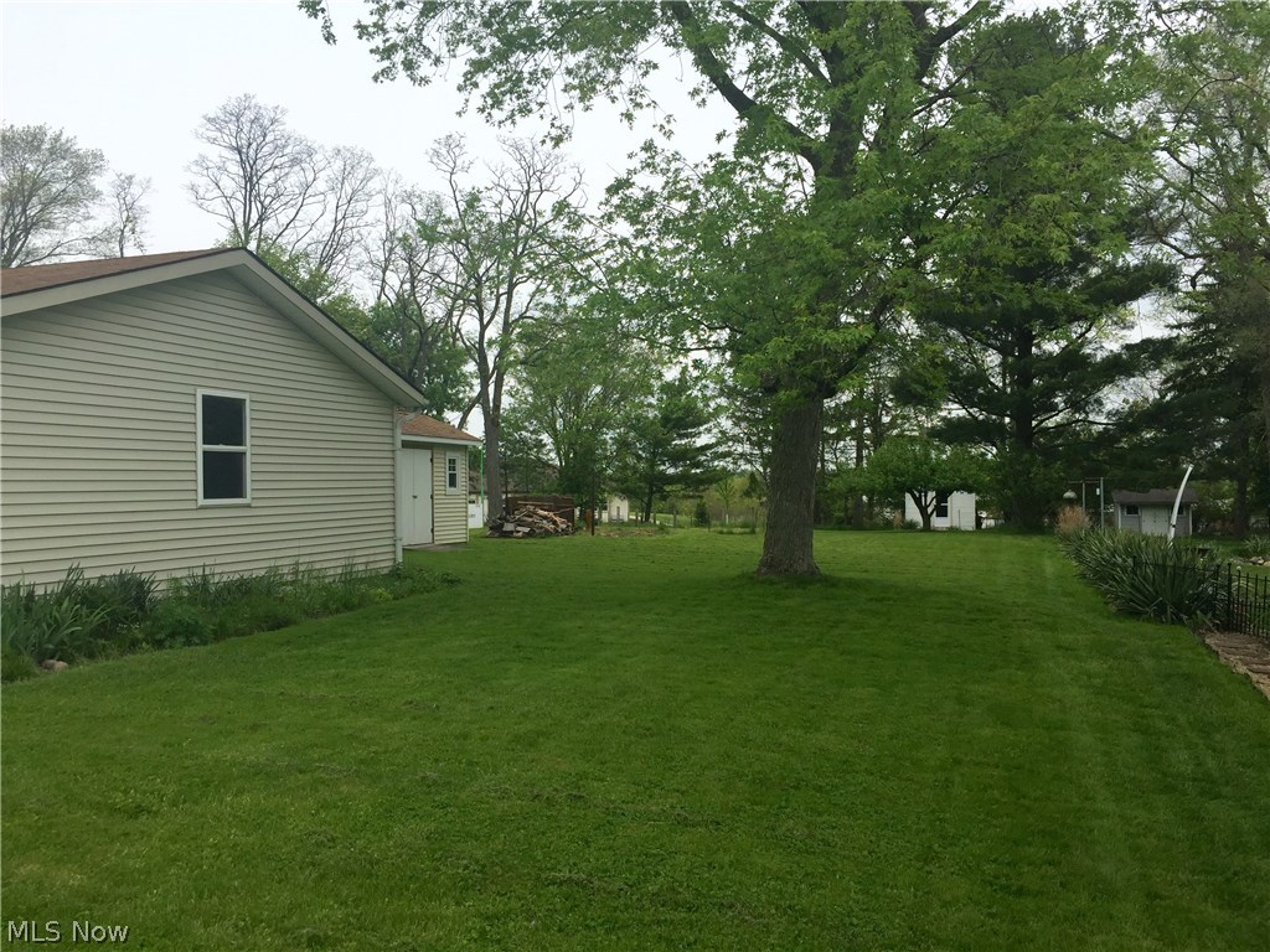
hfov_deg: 61.7
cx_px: 635
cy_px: 476
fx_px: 1064
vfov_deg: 48.2
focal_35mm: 29
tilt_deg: -0.1
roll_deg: -0.4
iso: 32
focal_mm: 4.15
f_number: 2.2
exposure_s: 1/1412
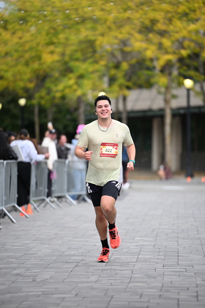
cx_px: 102
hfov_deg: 6.9
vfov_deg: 10.3
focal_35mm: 200
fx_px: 1707
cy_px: 154
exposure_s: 1/2000
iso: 640
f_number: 2.8
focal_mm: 200
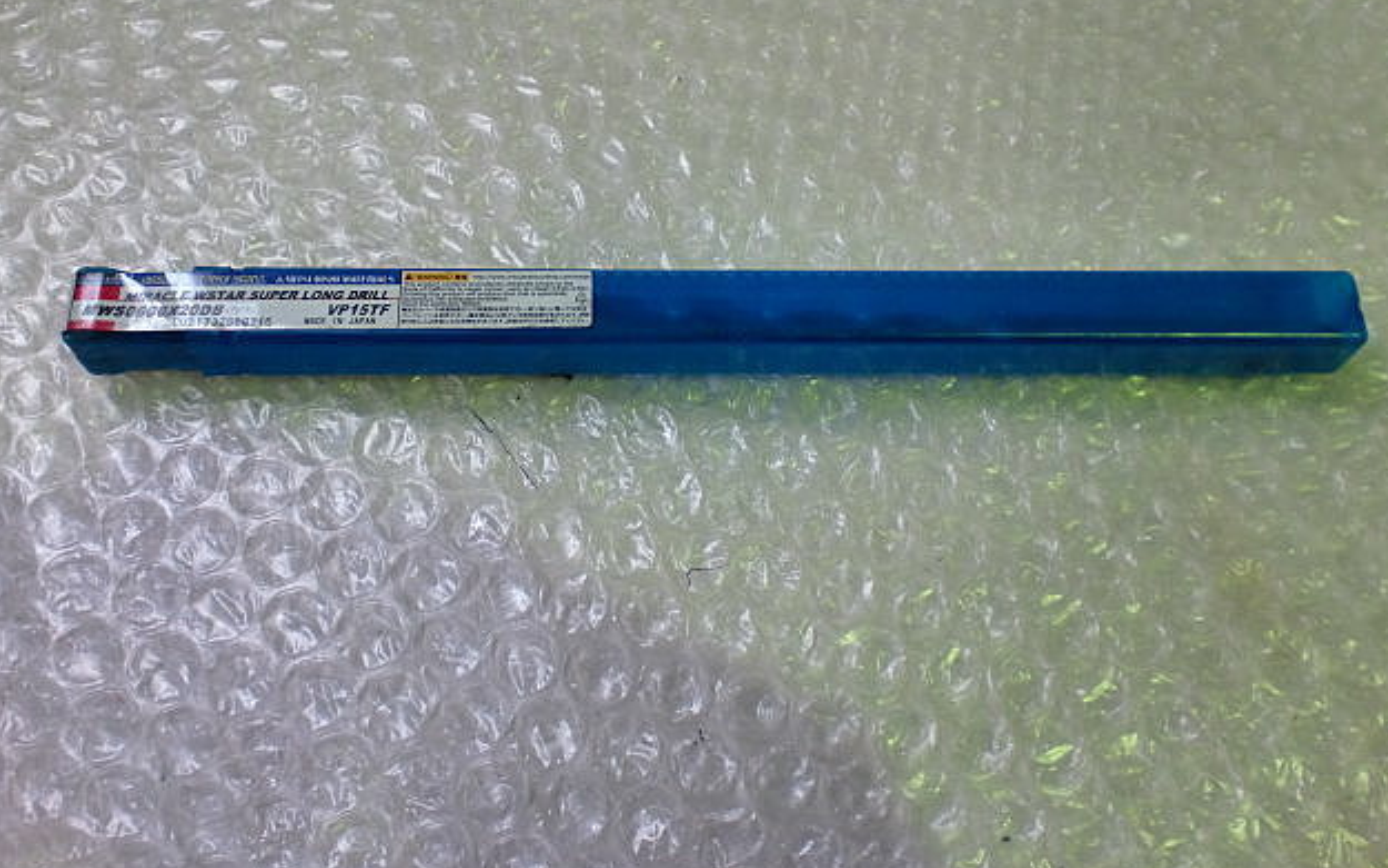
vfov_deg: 33.5
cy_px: 346
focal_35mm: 38
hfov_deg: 51.5
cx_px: 693
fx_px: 1438
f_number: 3.1
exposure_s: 1/60
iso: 125
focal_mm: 6.3
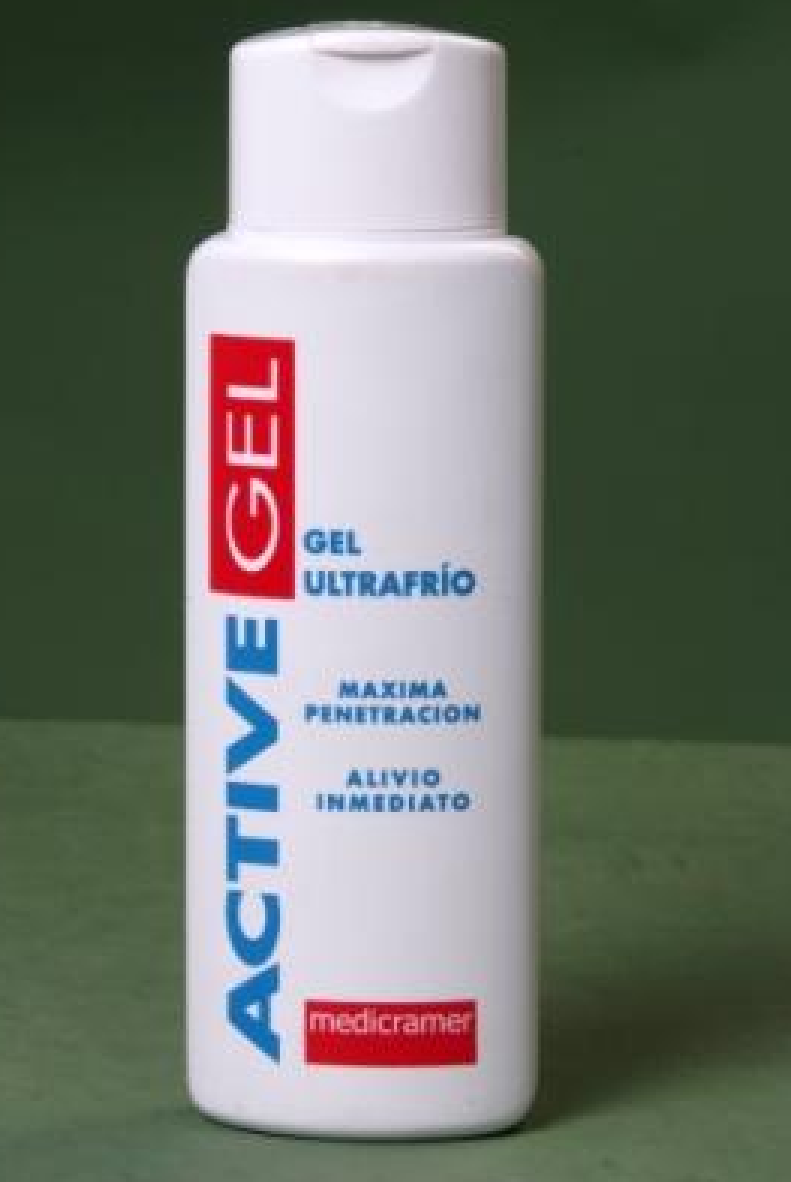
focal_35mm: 180
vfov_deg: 11.4
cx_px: 361
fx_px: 5916
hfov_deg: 7.6
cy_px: 571
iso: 200
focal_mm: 105
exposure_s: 1/125
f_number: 25
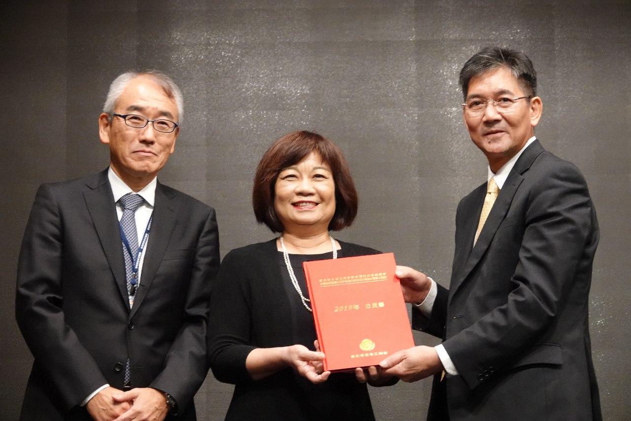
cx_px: 316
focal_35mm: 107
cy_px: 210
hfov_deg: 19.1
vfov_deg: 12.8
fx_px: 1875
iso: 2500
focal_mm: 39.42
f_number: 4
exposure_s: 1/125
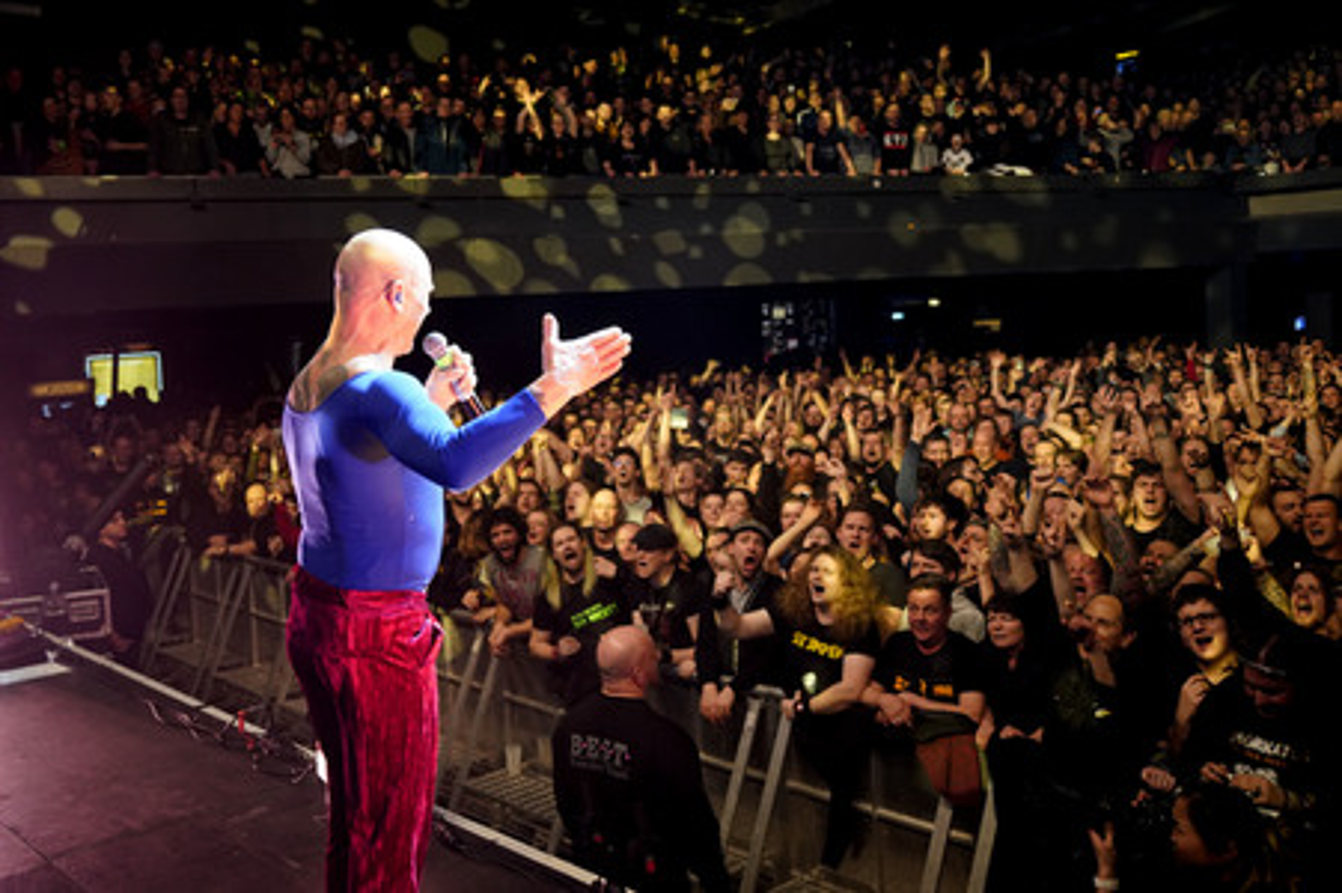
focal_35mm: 30
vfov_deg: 43.5
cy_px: 446
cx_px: 671
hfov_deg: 62.0
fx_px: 1117
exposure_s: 1/320
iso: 2500
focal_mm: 30
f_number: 2.8
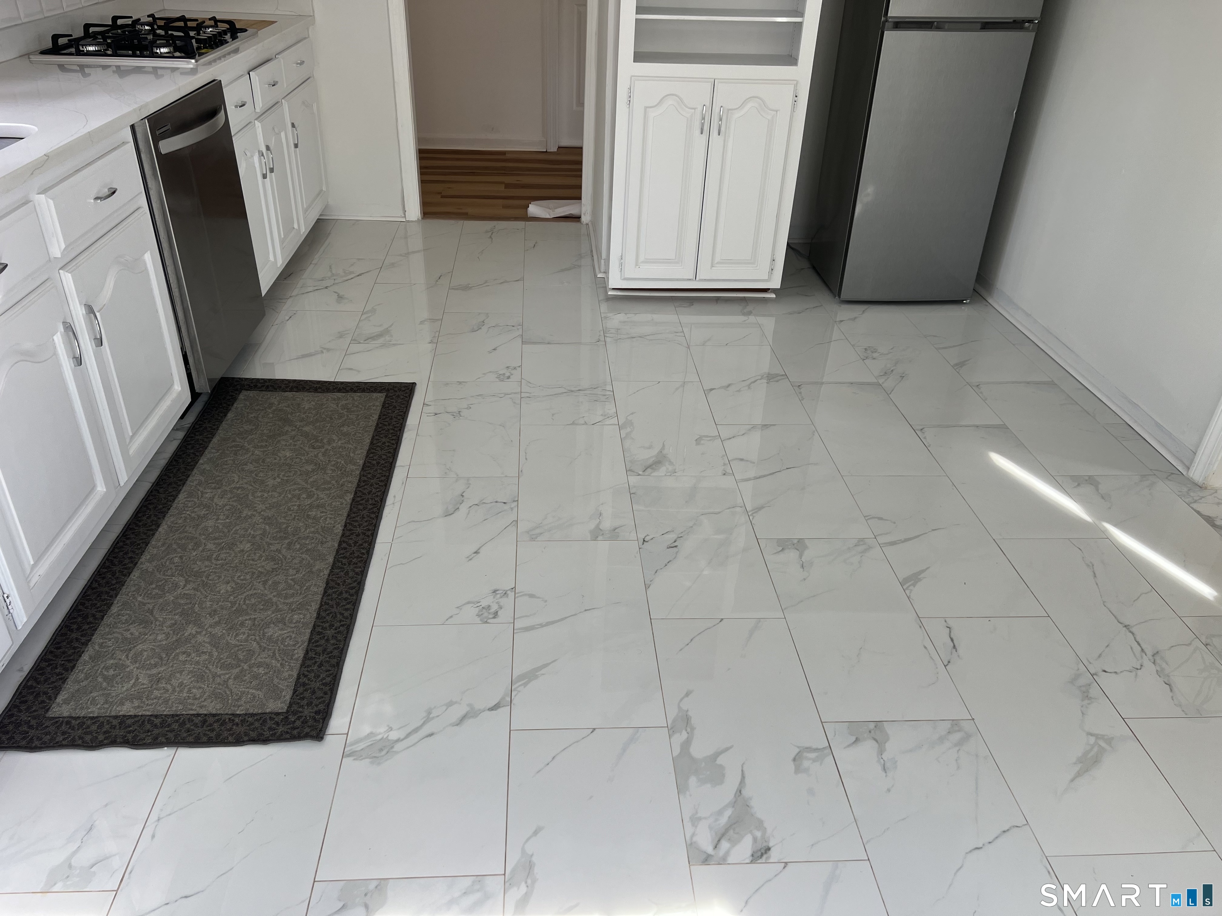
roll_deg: -1.8
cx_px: 611
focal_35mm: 26
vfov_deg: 53.1
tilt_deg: -31.8
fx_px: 918
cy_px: 458
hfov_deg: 67.3
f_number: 1.5
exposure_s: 1/173
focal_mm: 5.7
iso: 40
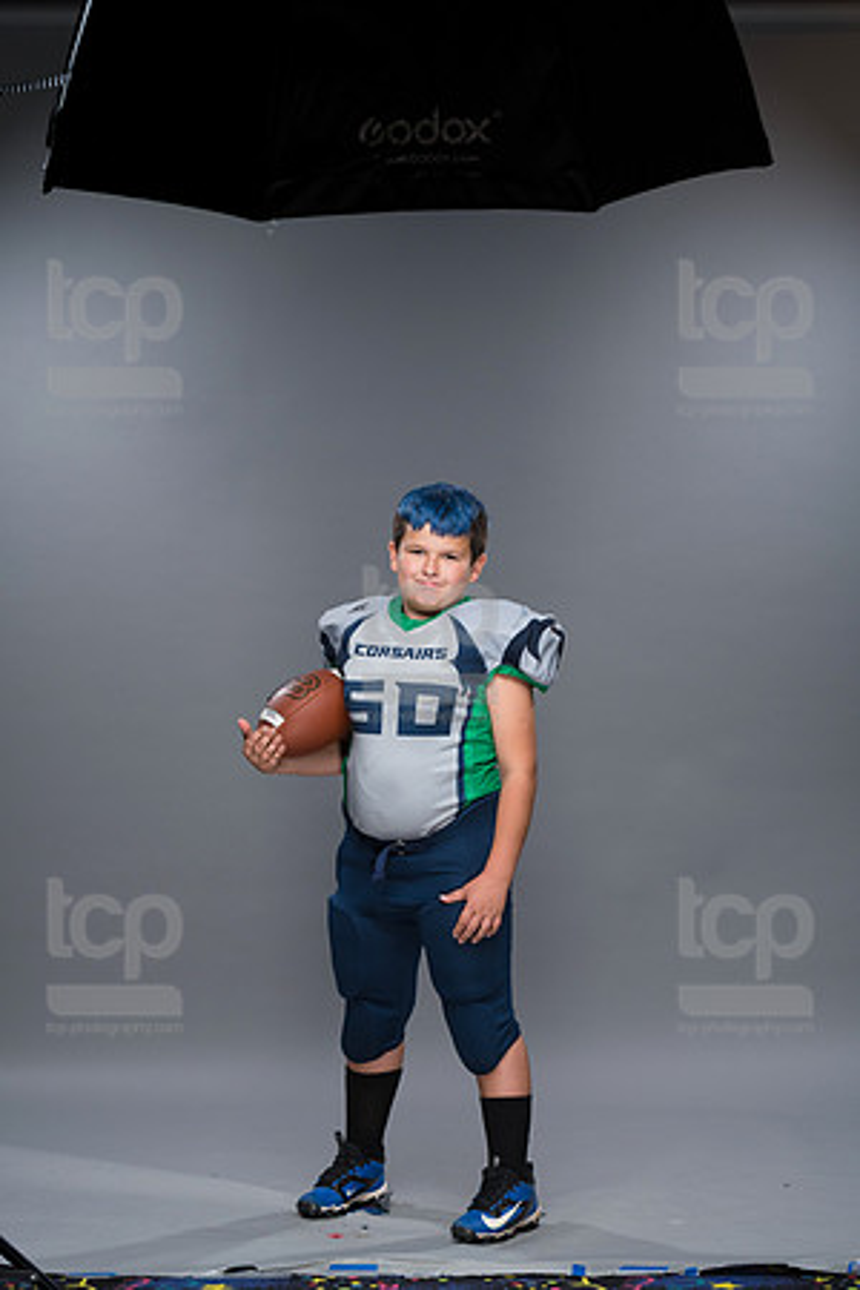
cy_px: 645
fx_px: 2866
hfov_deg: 17.1
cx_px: 430
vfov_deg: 25.4
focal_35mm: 80
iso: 320
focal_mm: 80
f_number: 6.3
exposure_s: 1/250
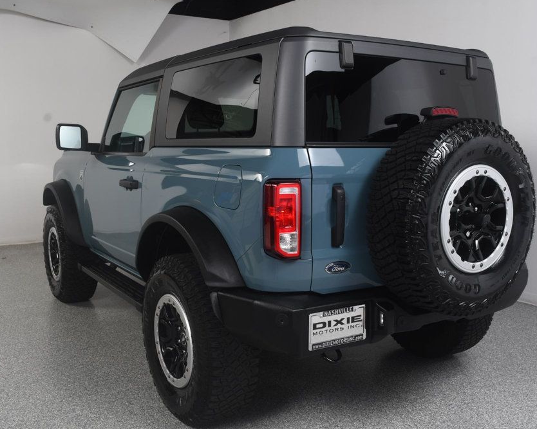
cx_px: 273
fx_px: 604
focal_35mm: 38
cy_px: 216
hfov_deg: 47.9
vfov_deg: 39.2
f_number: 9
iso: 100
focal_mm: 22
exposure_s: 1/160
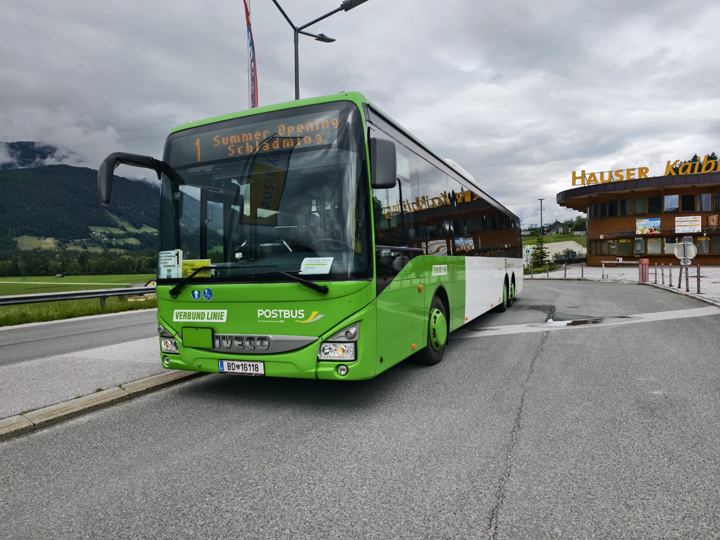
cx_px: 360
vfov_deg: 58.9
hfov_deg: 73.9
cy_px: 270
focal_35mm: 23
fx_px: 478
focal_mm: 6.54
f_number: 1.57
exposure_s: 1/1779
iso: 72
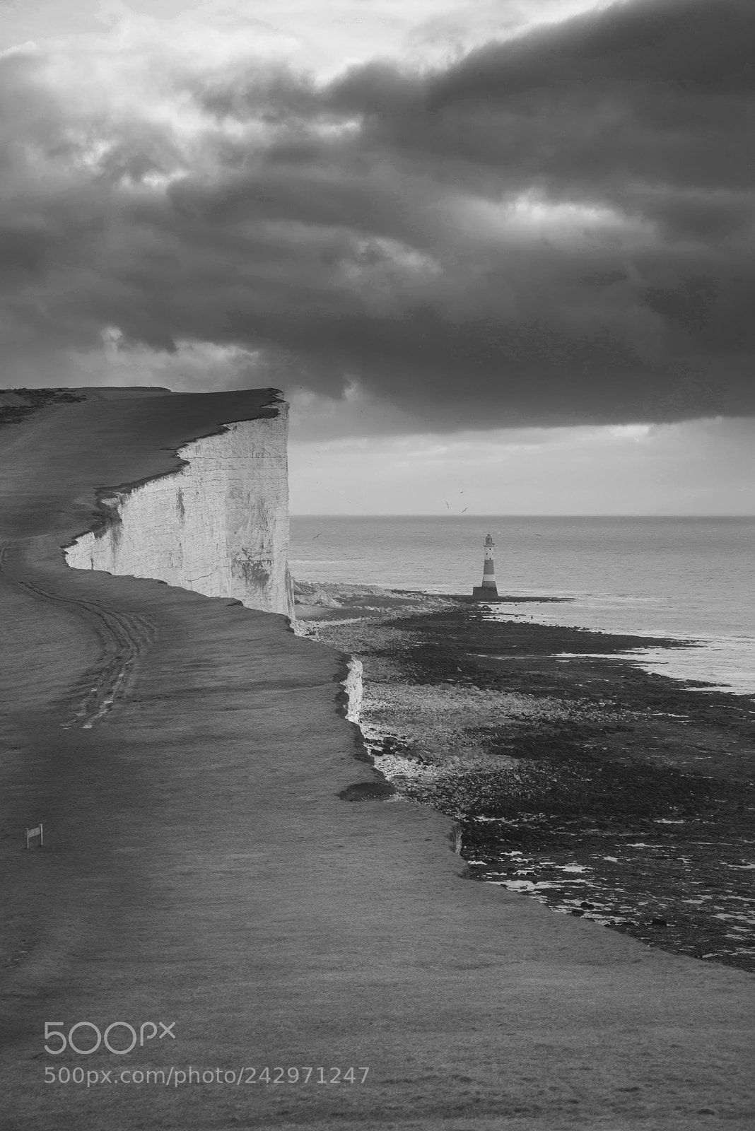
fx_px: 2671
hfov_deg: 16.1
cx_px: 378
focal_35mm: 85
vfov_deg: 23.9
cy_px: 566
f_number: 11
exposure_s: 1/80
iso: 500
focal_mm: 85
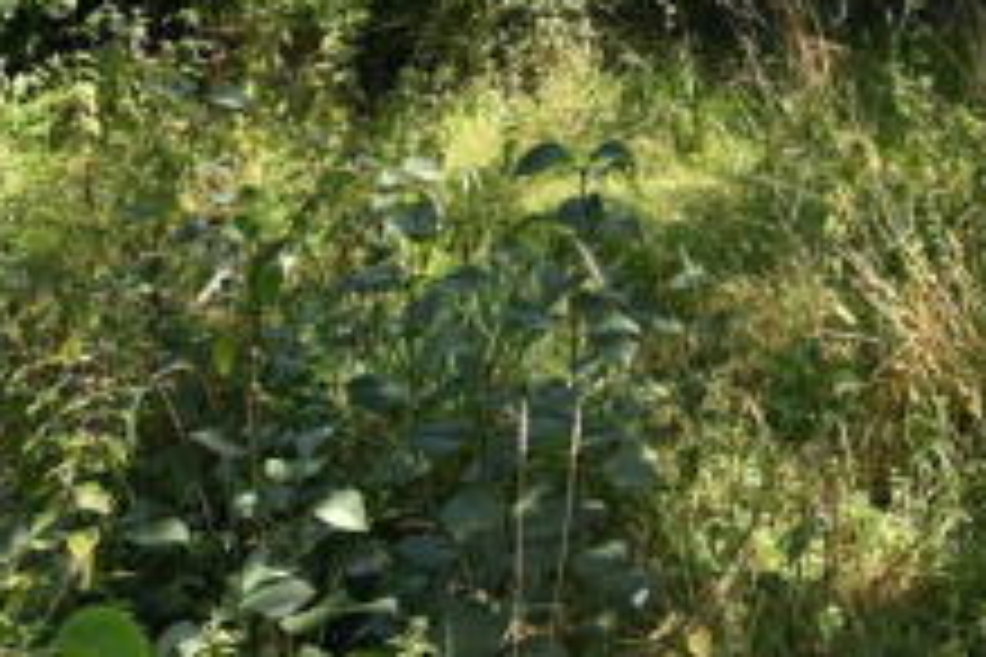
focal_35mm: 51
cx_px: 1144
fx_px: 1397
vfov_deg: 22.3
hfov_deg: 32.9
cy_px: -299
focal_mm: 17
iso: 400
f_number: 7.1
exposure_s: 1/200
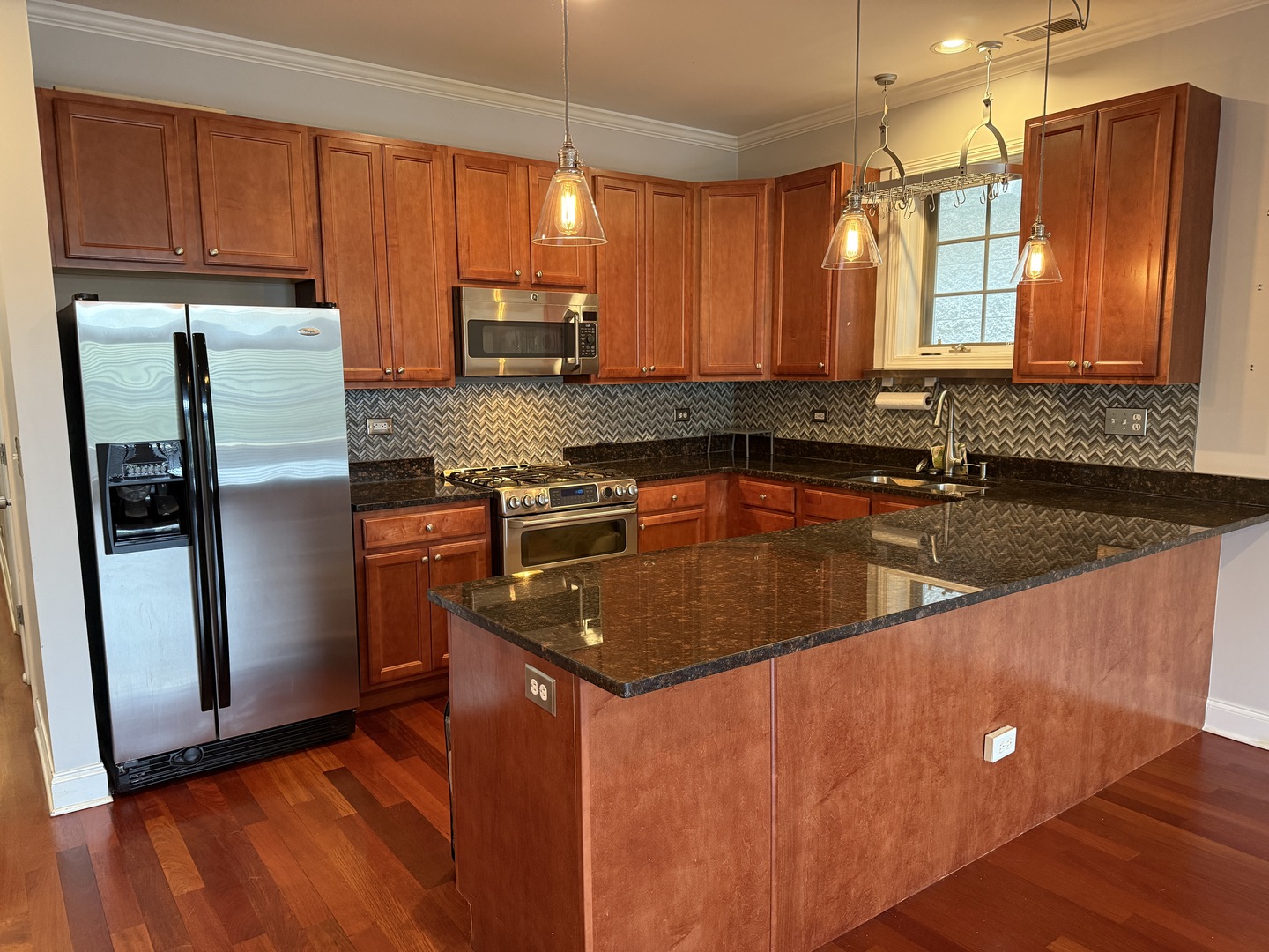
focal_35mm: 24
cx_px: 634
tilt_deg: -7.5
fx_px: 880
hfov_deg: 71.6
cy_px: 476
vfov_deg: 56.8
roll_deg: +0.6
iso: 400
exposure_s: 1/60
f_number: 1.78
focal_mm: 6.76
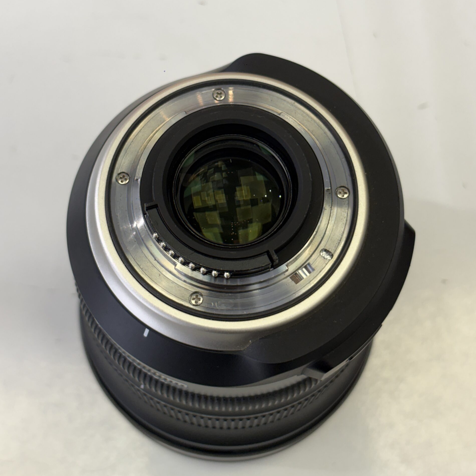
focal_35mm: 62
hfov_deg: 27.7
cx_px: 236
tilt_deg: -71.6
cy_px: 197
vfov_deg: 27.7
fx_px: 965
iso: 40
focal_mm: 5.96
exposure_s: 1/100
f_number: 1.6
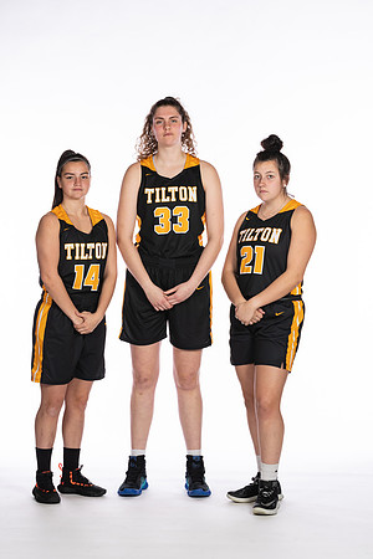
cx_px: 186
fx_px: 1632
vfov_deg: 19.5
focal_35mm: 105
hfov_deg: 13.0
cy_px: 280
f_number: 5.6
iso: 100
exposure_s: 1/100
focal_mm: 70
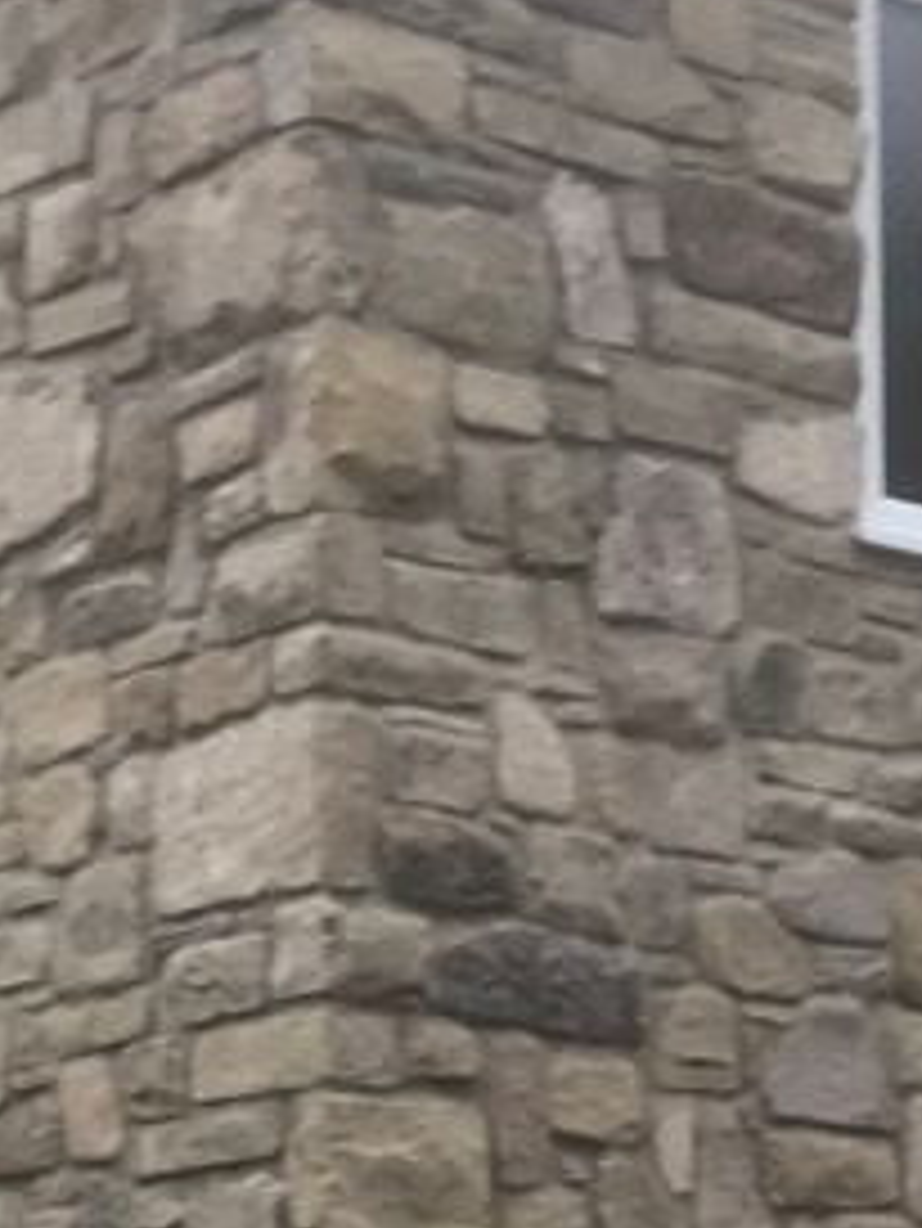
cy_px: 1880
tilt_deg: -2.7
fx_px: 4365
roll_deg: -0.7
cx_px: 571
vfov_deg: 14.8
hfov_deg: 12.1
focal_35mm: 123
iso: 25
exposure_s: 1/100
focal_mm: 3.99
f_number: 1.8
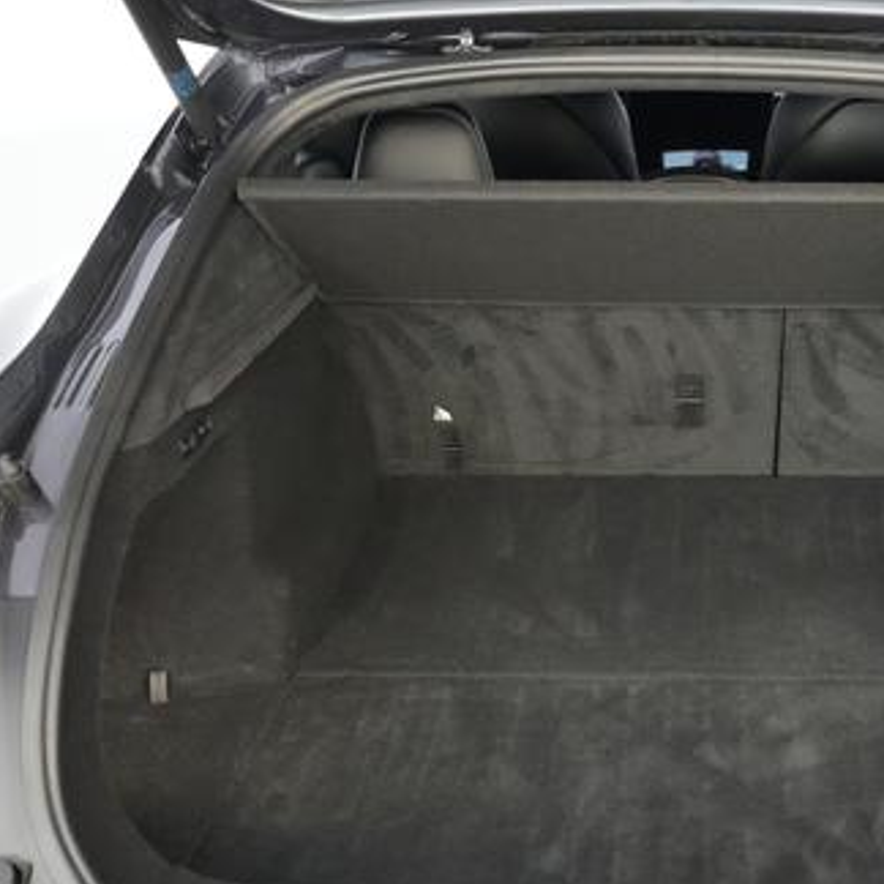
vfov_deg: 35.8
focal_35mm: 47
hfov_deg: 35.0
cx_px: 693
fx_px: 1358
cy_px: 559
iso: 10000
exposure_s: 1/160
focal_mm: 28
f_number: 2.8
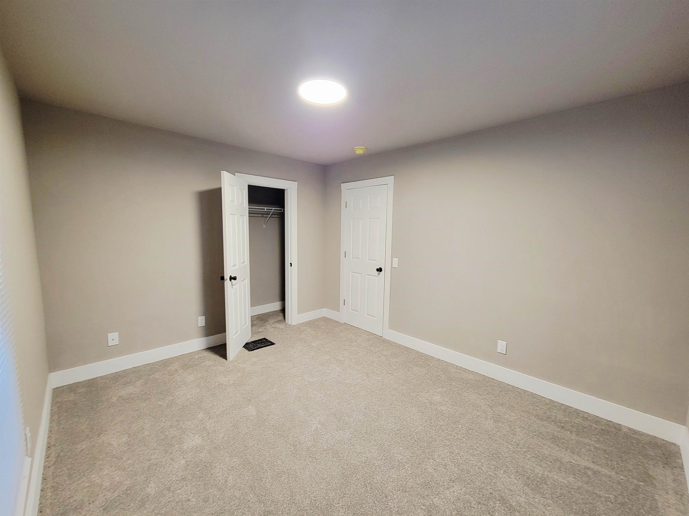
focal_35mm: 13
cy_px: 258
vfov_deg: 89.9
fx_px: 259
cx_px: 344
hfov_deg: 106.2
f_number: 2.2
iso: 400
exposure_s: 1/30
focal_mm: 2.2
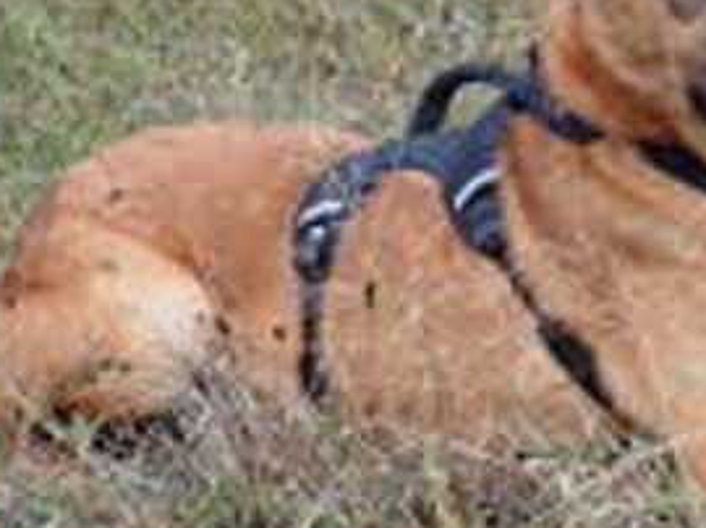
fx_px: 1814
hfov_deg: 21.8
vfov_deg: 16.5
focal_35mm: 89
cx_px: 549
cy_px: 152
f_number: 3.2
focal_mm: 9.01
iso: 640
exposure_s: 1/500
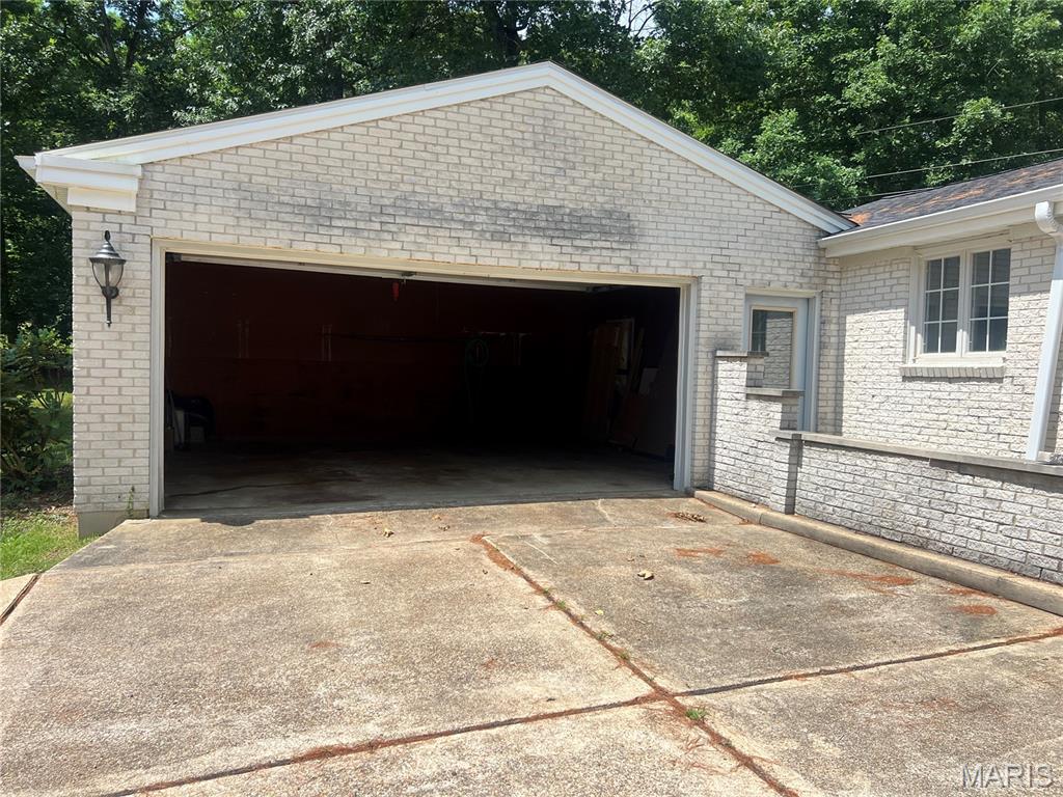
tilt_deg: -1.9
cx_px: 532
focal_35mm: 26
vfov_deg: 53.1
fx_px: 798
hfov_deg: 67.3
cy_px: 398
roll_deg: -1.4
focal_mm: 5.7
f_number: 1.5
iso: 50
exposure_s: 1/3571
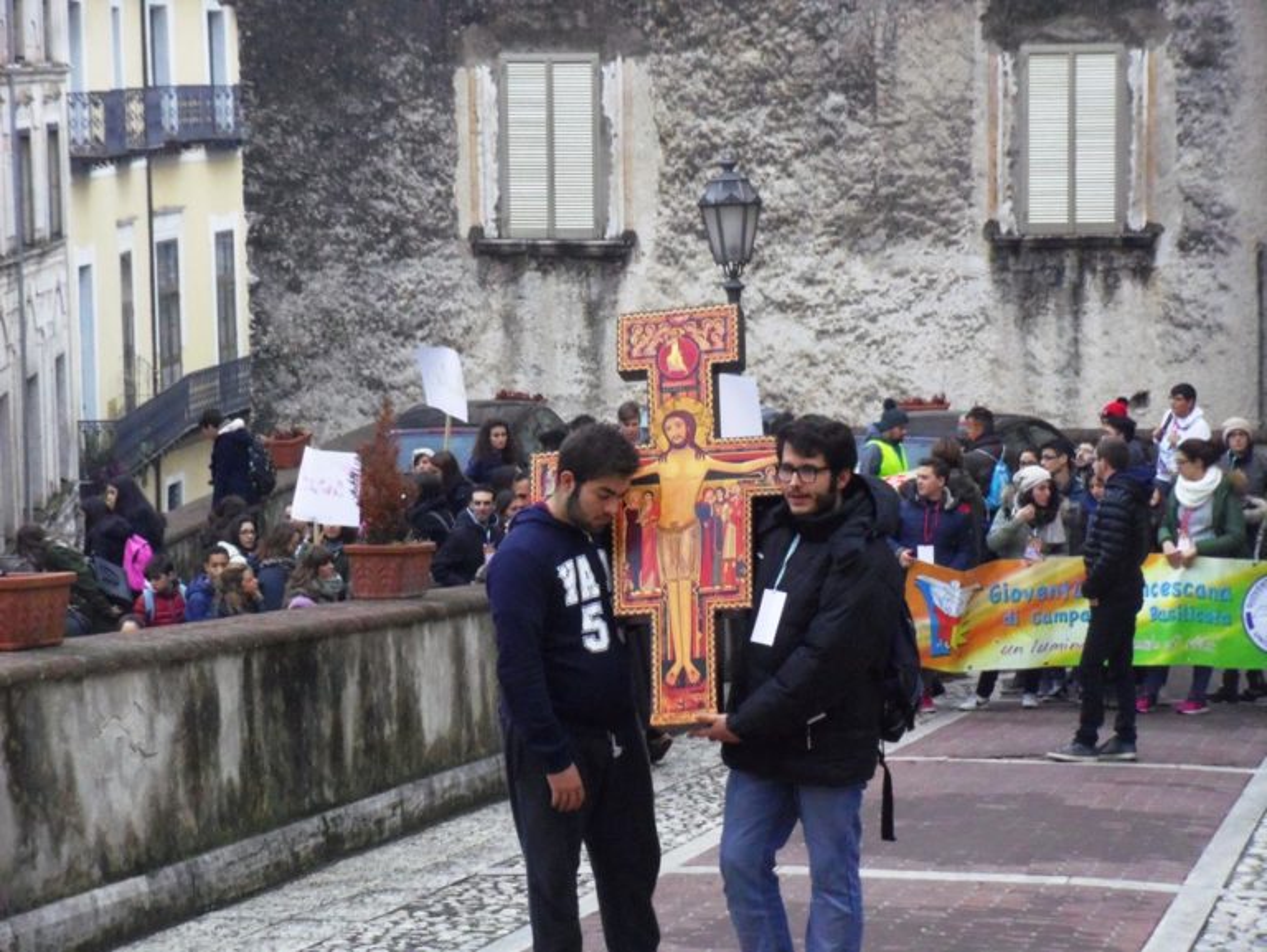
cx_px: 634
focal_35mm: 95
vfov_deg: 15.6
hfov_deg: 20.6
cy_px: 476
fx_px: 3479
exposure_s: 1/80
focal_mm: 16.9
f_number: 5.8
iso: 640
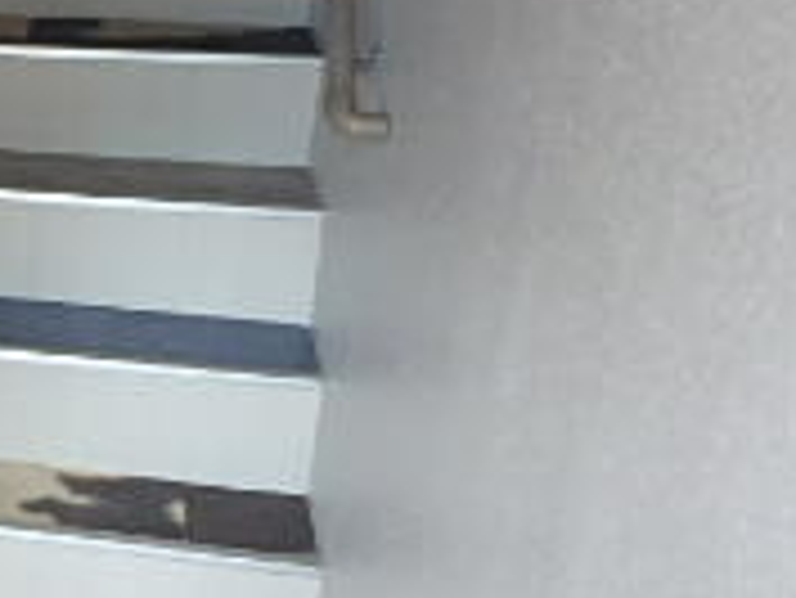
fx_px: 1749
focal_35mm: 76
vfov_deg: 19.3
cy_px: 184
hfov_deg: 19.5
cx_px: -621
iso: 200
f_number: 3.5
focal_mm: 3.7
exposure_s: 1/30
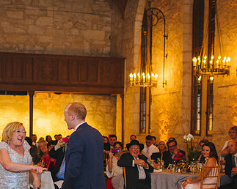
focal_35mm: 78
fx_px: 547
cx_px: 89
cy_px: 156
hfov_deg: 24.4
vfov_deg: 19.4
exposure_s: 1/200
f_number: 2
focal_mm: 35
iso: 1000
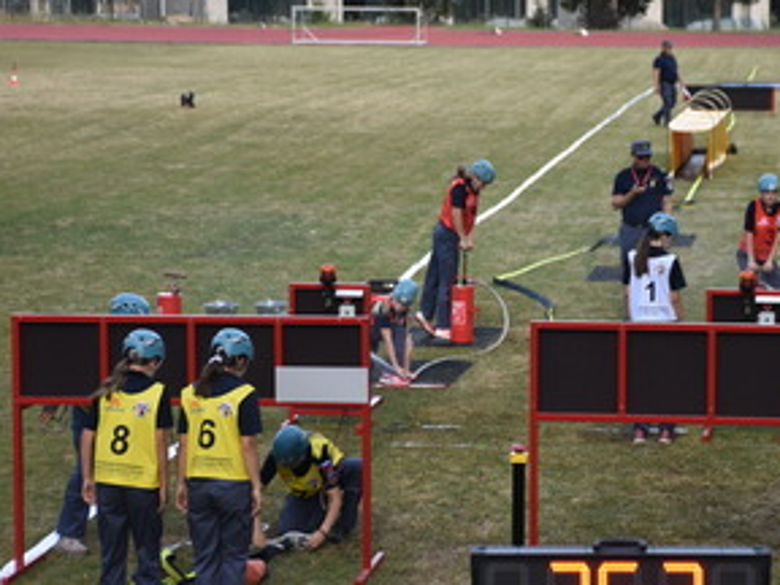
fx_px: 2636
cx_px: 520
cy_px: 301
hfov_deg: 16.8
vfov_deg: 12.7
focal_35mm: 117
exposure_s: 1/1000
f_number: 4.8
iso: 800
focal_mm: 52
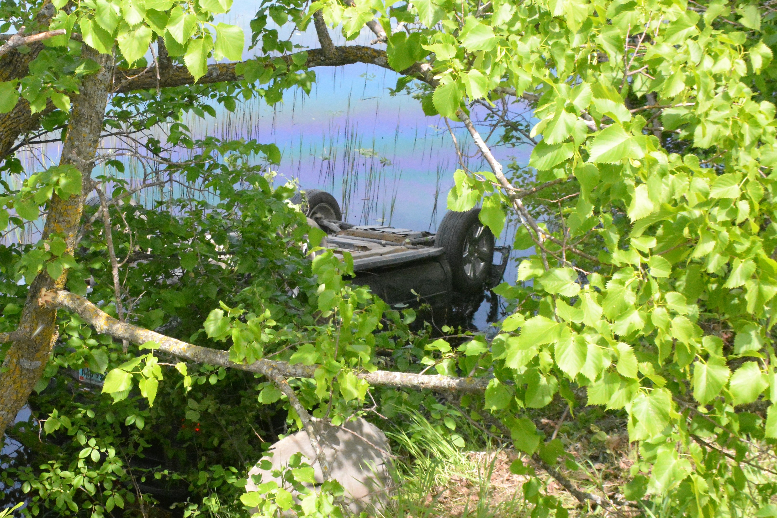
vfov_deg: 47.9
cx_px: 388
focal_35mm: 27
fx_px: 583
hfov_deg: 67.4
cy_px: 259
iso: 3200
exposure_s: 1/800
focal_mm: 18
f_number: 14
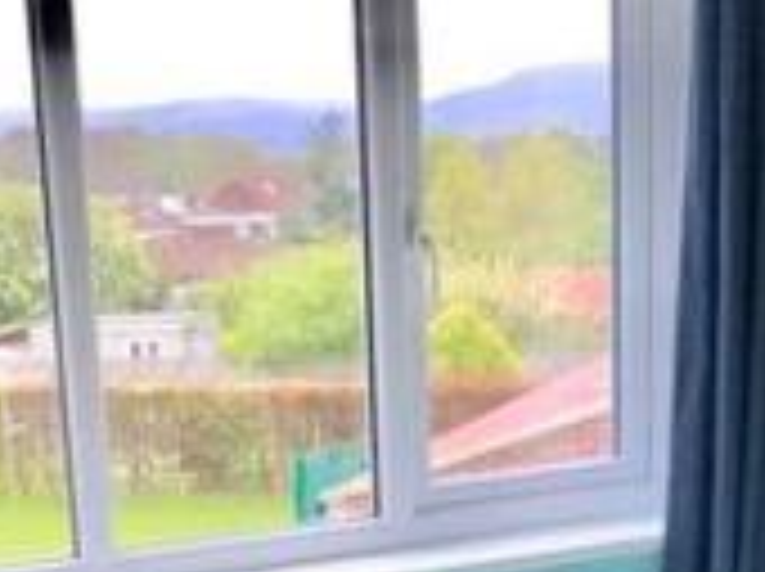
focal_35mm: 96
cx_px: 250
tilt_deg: -17.9
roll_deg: +3.7
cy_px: 903
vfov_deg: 14.2
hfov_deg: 20.4
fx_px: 2119
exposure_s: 1/297
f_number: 1.8
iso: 20
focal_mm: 3.99
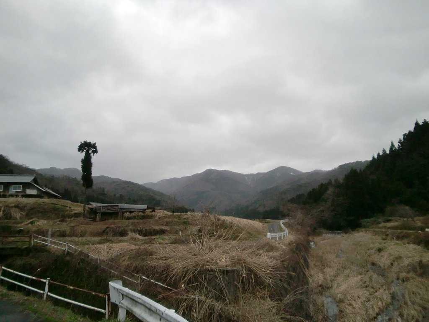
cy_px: 161
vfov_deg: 49.7
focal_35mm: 28
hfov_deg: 63.4
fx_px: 347
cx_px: 214
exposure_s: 1/100
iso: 400
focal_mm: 4.65
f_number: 2.6
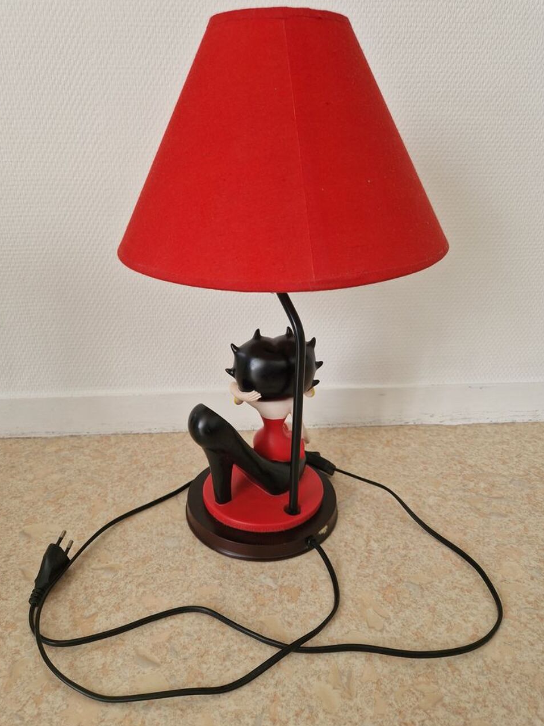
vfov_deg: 71.6
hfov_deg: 56.8
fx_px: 503
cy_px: 370
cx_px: 267
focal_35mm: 24
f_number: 1.8
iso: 50
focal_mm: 5.4
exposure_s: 1/369
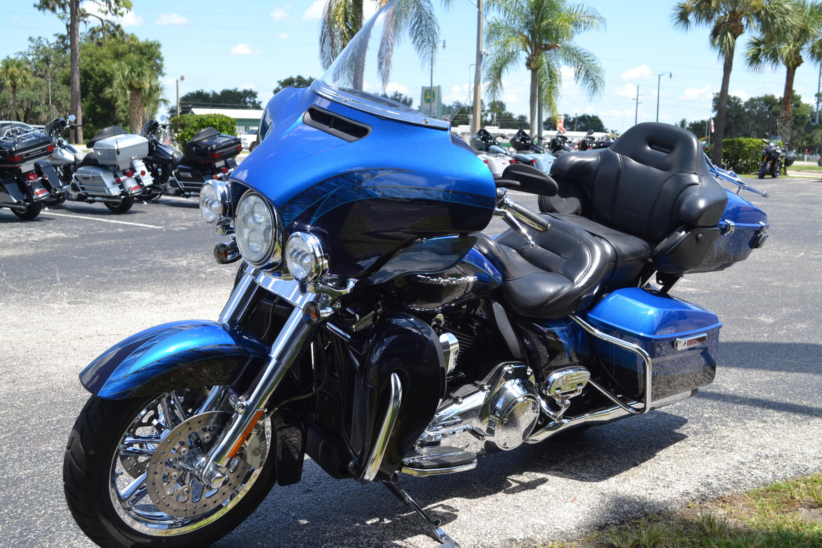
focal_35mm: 39
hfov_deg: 49.6
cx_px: 411
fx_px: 890
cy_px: 274
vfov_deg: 34.2
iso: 100
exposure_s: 1/160
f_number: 6.3
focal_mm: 26
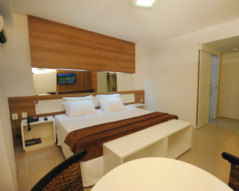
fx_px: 120
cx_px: 138
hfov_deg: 89.0
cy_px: 96
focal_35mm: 17
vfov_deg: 77.0
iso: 400
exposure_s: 1/50
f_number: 4
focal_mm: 10
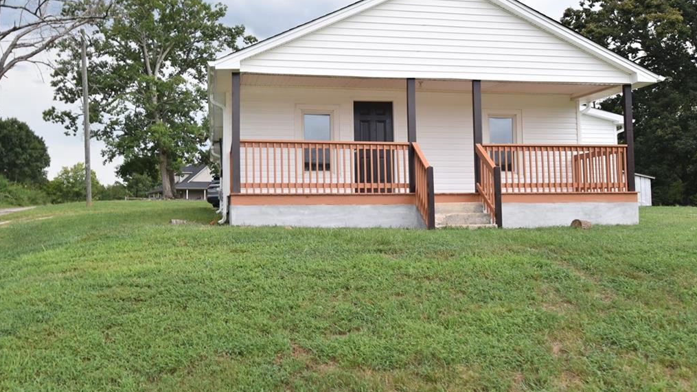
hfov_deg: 54.0
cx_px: 350
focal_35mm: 37
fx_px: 684
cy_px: 173
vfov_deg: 32.0
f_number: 8
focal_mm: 35
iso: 1250
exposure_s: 1/60
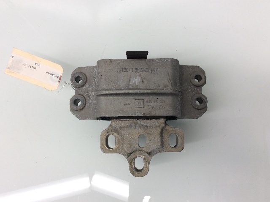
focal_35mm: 32
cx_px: 135
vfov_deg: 44.1
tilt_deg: -80.2
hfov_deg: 56.9
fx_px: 249
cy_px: 101
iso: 40
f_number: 2.4
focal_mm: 3.3
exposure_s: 1/60
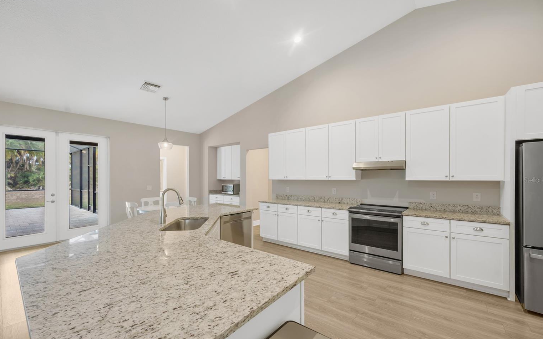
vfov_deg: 74.7
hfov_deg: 101.5
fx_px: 222
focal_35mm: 15
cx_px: 270
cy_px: 180
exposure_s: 1/13
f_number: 6.3
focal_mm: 14
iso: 400
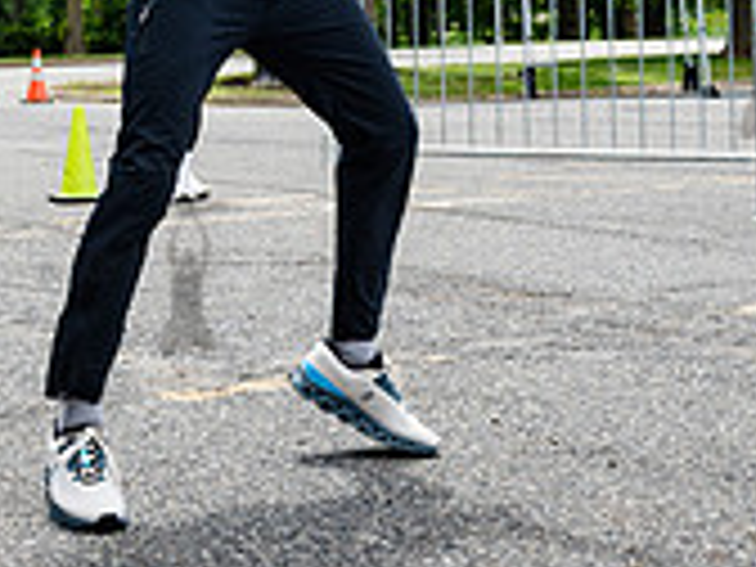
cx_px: 186
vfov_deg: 17.4
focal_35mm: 80
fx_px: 1747
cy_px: -160
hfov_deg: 24.1
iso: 400
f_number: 5.6
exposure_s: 1/640
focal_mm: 24
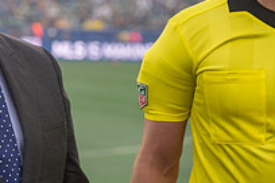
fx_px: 1344
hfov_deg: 11.5
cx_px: -44
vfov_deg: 7.8
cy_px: 79
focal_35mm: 176
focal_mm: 62
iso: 500
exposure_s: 1/640
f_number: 3.5
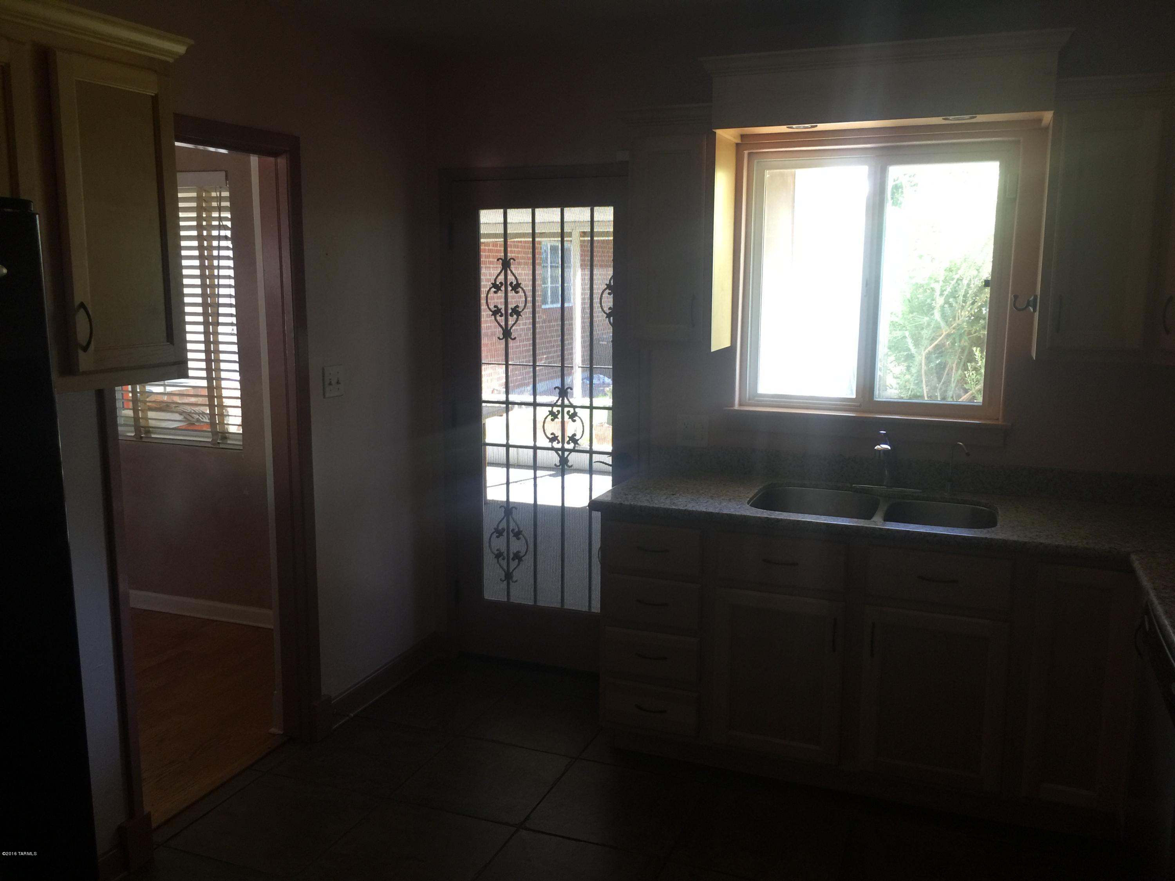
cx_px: 588
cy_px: 440
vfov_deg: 48.2
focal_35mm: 29
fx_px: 984
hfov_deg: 61.7
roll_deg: +0.2
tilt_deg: -8.2
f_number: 2.2
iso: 40
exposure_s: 1/15
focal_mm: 4.15
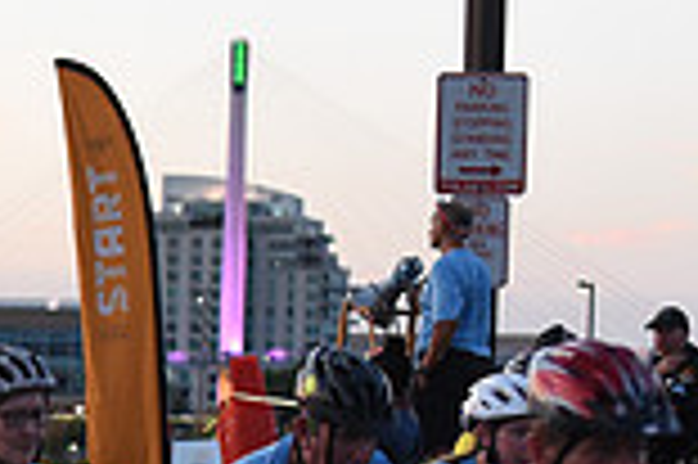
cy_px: 813
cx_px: -365
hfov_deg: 10.6
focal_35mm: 187
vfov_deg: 7.1
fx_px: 3622
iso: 2500
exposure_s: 1/400
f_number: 3.2
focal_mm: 50
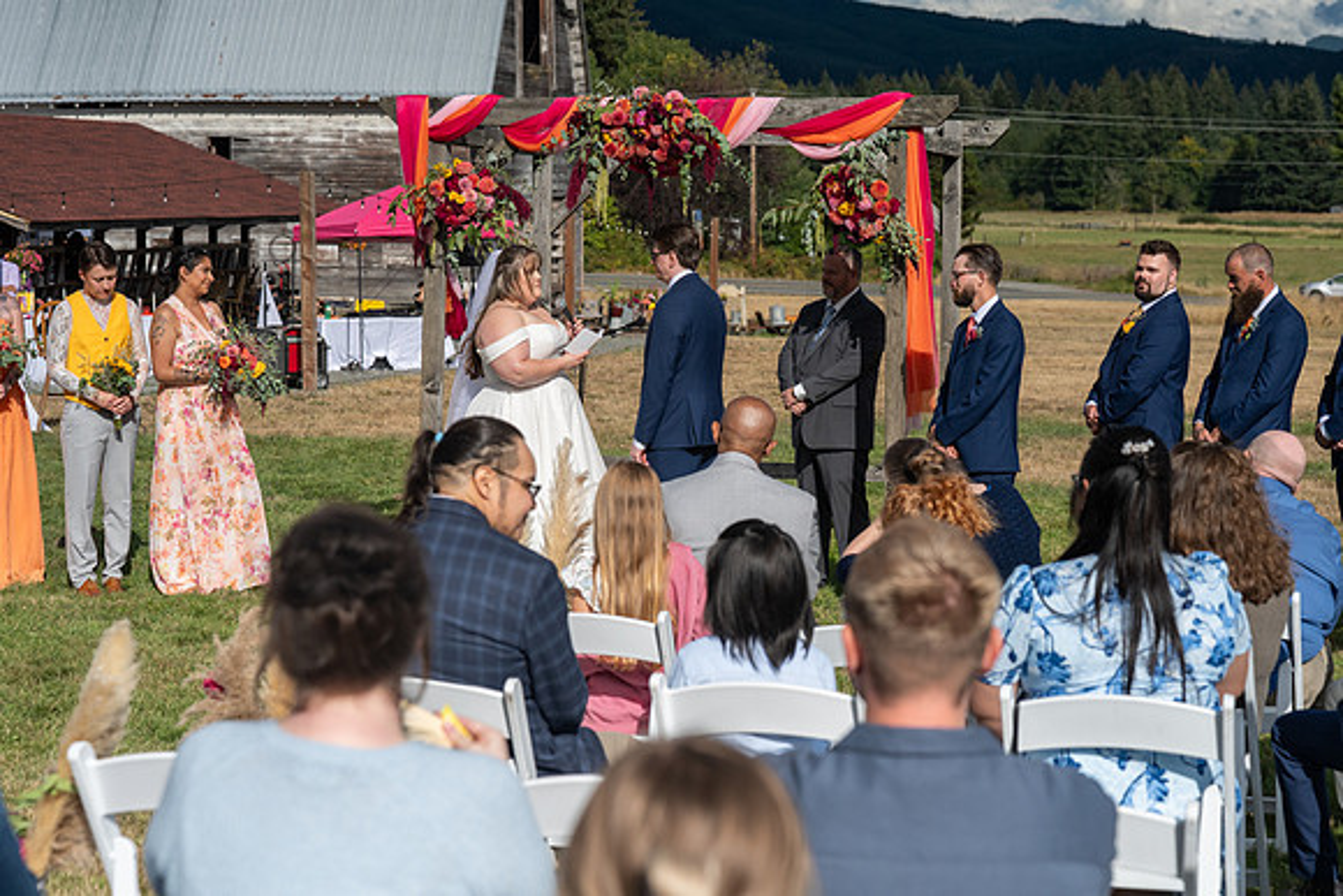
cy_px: 448
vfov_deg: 20.1
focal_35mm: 68
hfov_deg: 29.7
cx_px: 672
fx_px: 2534
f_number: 4.5
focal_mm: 63
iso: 400
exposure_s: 1/8000
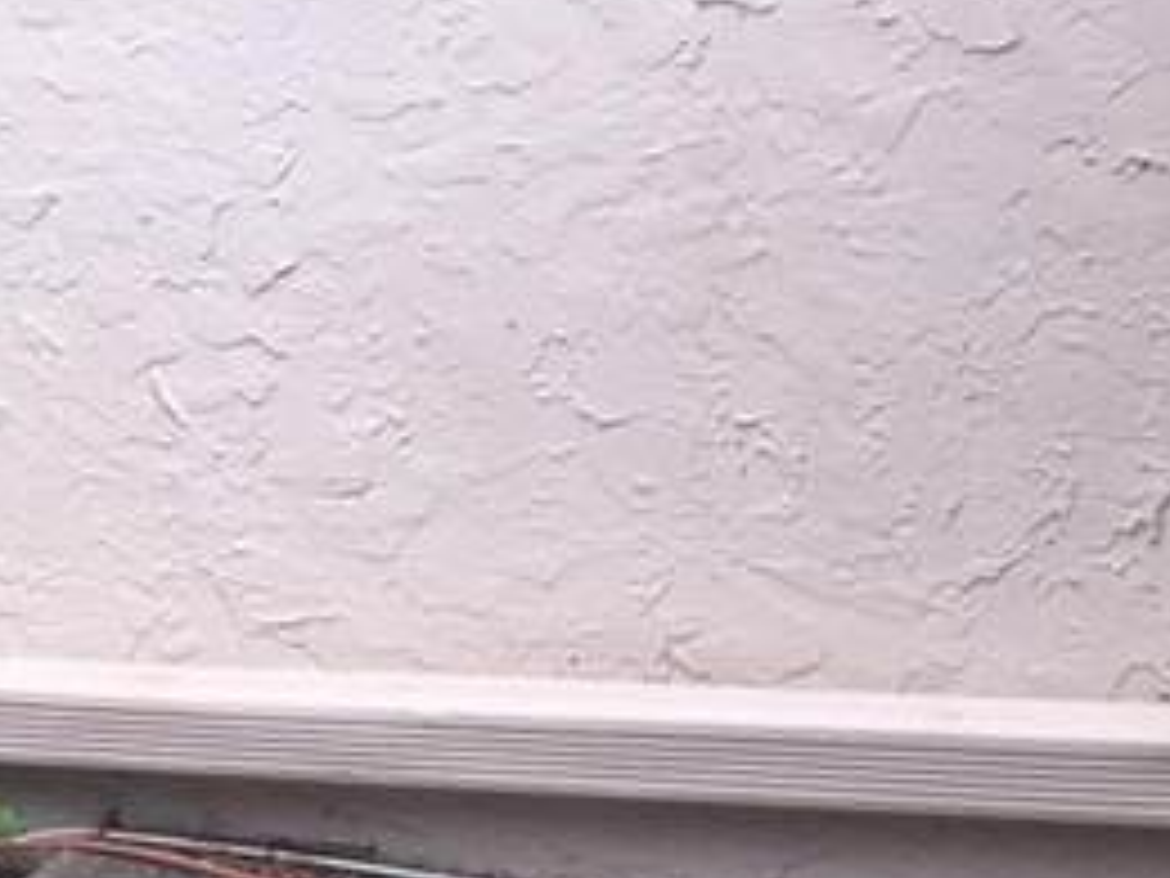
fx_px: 4833
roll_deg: +1.2
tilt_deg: -13.8
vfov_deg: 10.4
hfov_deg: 11.7
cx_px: -1485
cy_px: 581
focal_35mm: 143
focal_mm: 4.15
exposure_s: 1/265
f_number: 2.2
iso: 32
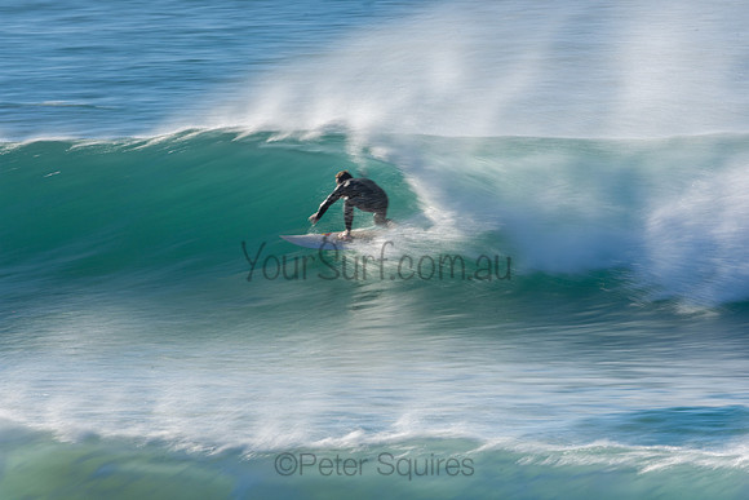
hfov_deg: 2.7
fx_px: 15607
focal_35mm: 750
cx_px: 374
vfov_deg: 1.8
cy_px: 250
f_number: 22
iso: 100
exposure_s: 1/40
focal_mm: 500
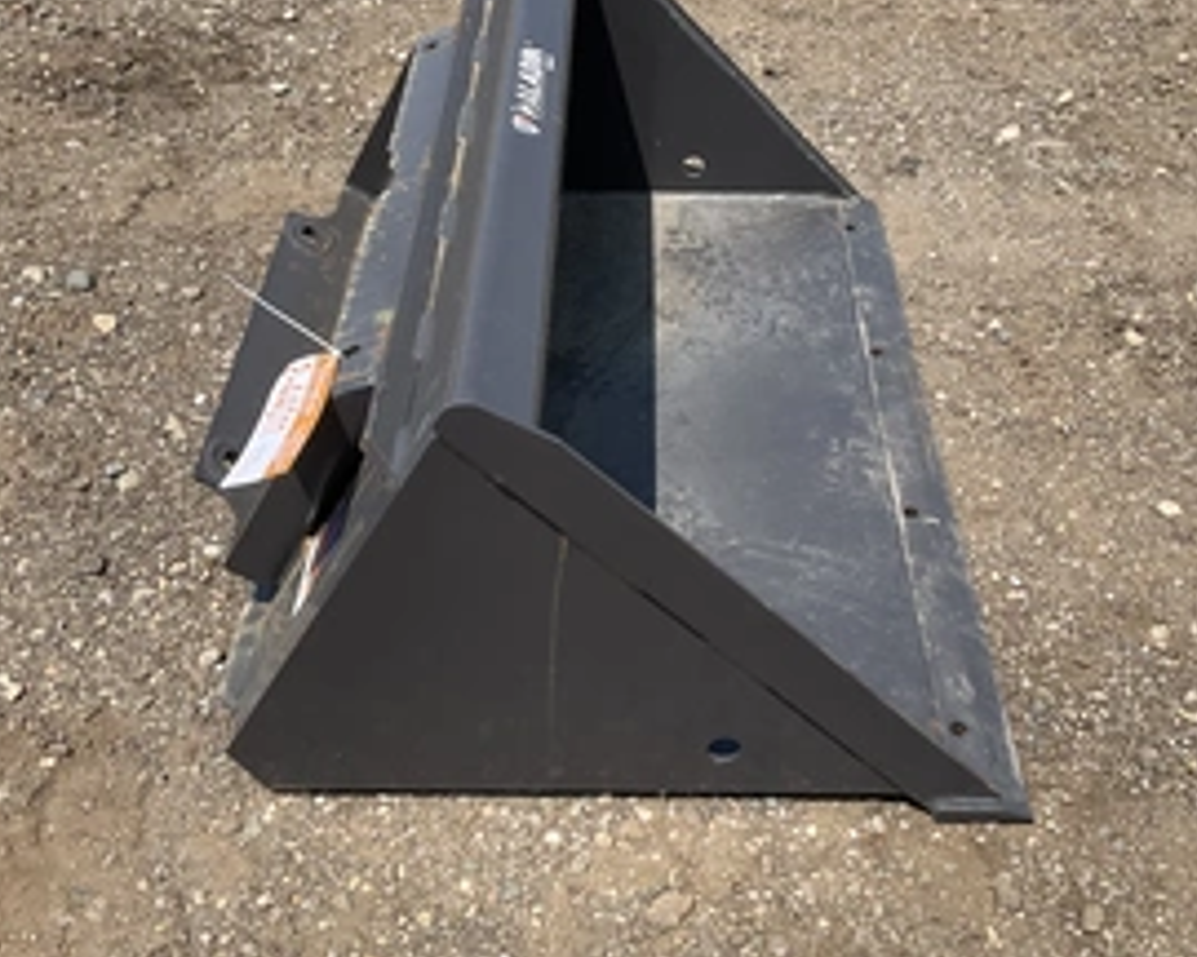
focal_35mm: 42
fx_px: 1488
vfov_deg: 35.6
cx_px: 638
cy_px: 408
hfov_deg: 43.8
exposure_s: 1/1534
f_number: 1.8
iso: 25
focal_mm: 3
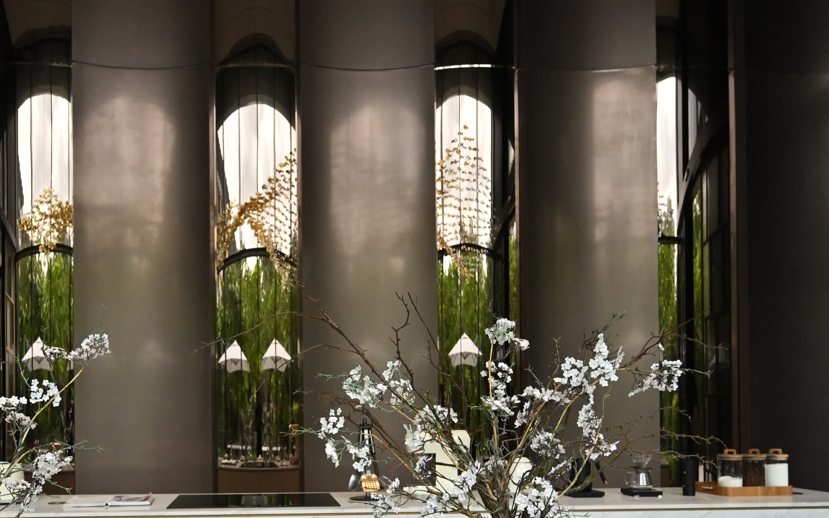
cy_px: 411
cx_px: 283
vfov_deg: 39.1
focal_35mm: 31
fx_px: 700
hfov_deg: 59.9
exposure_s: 1/4000
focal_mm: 14
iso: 2000
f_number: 4
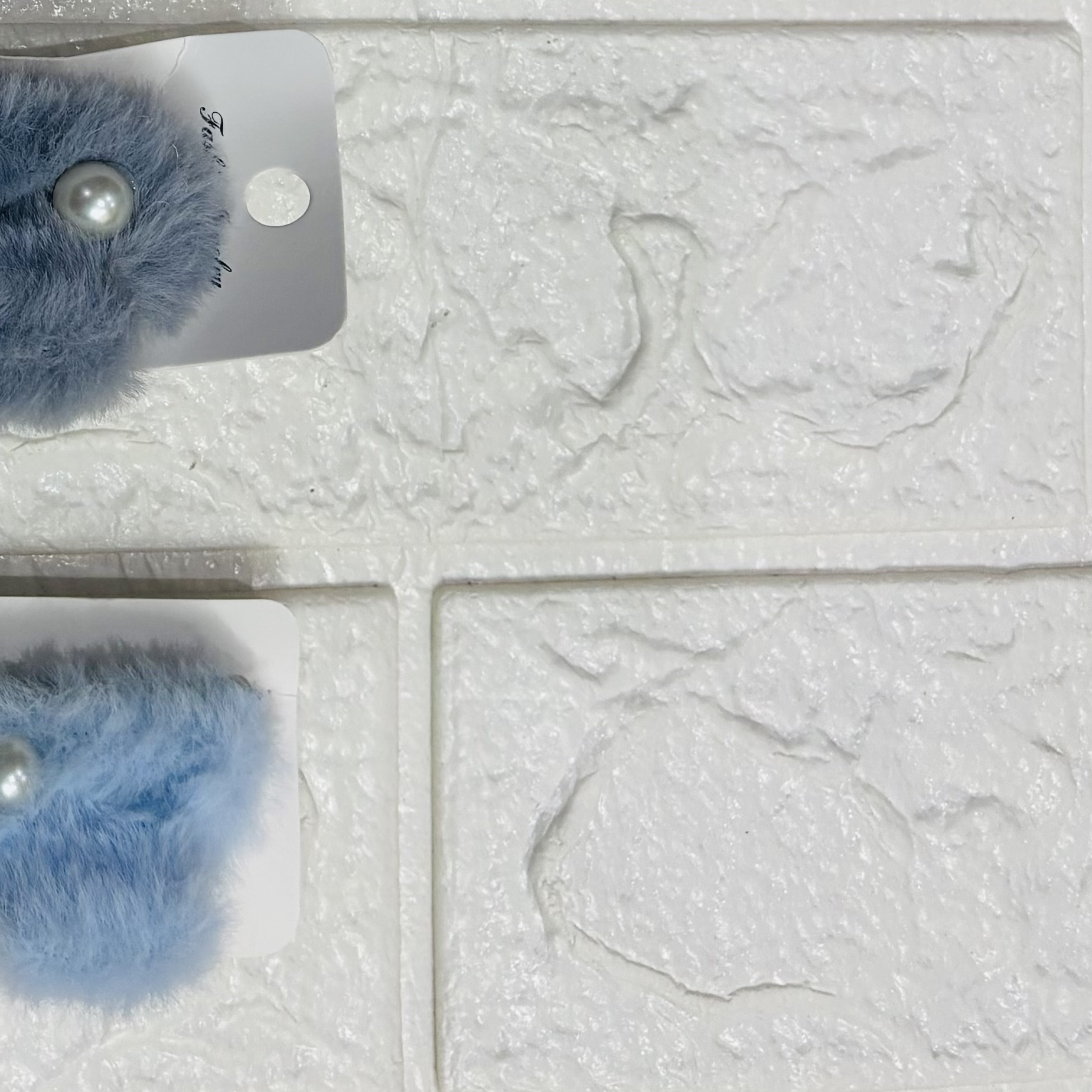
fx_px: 2534
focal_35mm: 71
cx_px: -237
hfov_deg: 22.3
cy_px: -89
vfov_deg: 23.0
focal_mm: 5.96
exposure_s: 1/50
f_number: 1.6
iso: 125
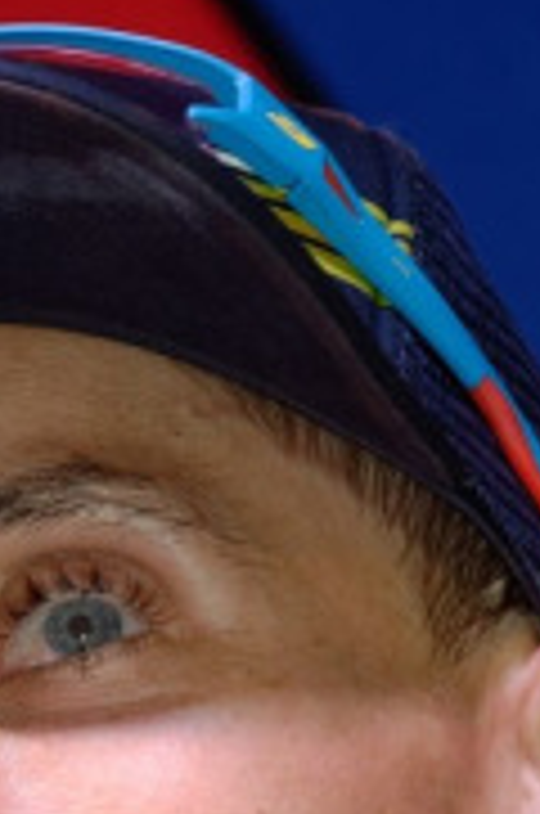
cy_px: 1246
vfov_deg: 2.1
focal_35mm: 996
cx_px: 25
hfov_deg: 1.4
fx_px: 22495
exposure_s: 1/80
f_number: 6.3
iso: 640
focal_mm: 200
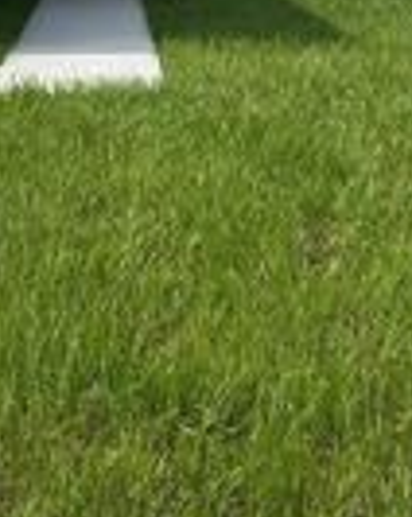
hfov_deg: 17.0
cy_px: -80
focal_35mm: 88
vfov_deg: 20.5
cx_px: 0
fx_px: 1344
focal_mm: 6.76
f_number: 1.78
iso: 80
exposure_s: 1/5814
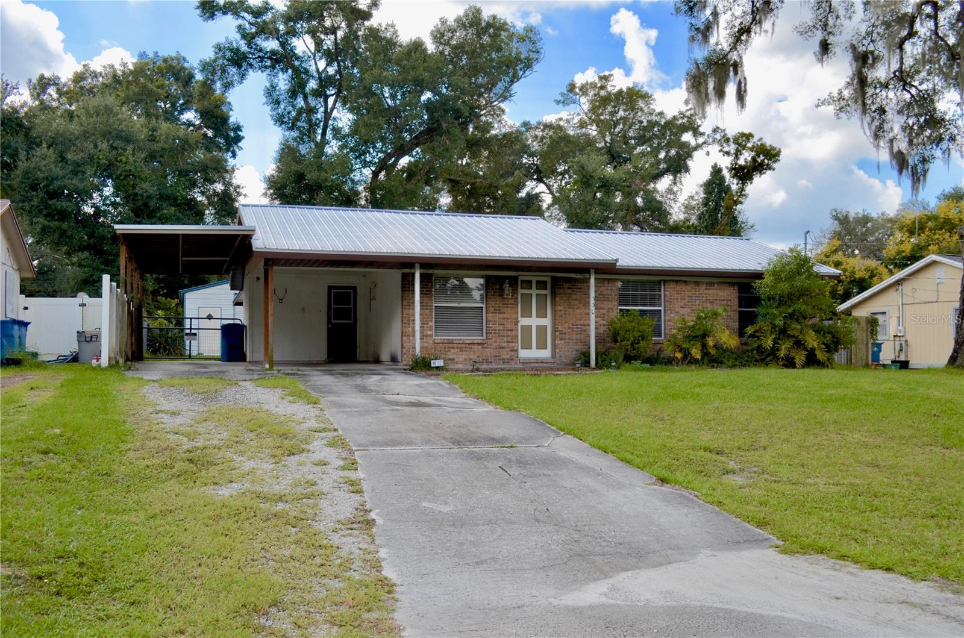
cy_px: 319
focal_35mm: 33
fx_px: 882
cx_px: 482
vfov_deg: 39.8
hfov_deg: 57.3
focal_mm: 22
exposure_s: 1/250
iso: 140
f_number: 8
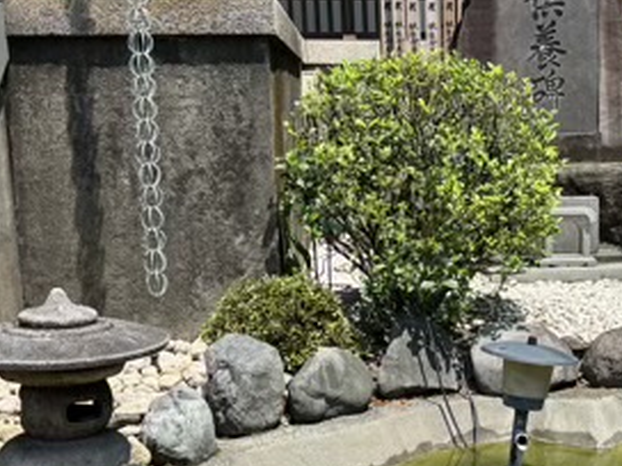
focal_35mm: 67
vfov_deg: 21.8
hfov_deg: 28.3
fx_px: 1204
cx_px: 503
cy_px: 330
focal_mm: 5.96
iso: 50
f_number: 1.6
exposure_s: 1/1949
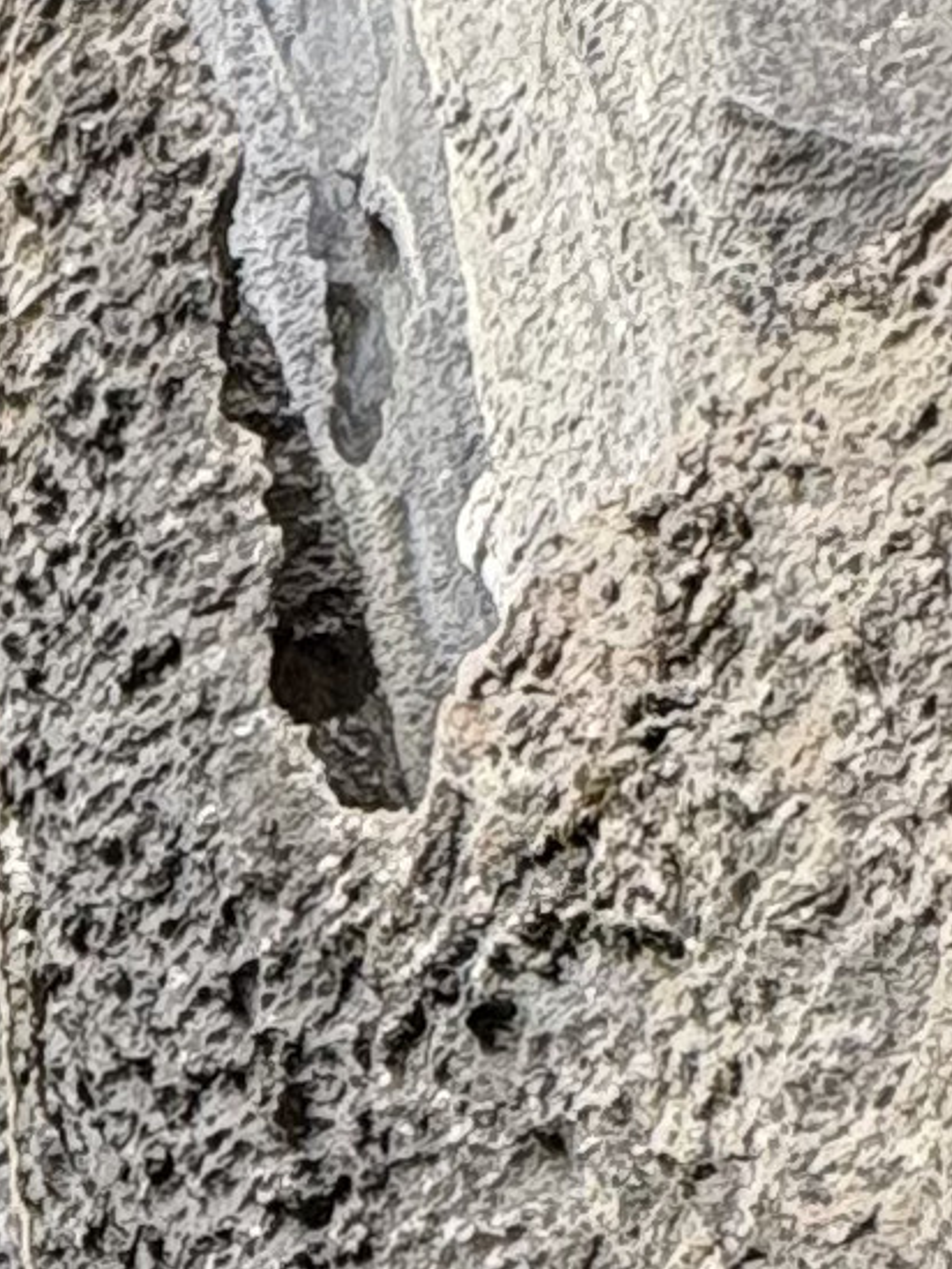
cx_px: -880
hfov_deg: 12.9
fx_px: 3739
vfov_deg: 17.7
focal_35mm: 102
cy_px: 1750
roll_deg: +0.3
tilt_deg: +22.7
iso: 160
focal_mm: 2.22
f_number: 2.2
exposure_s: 1/99
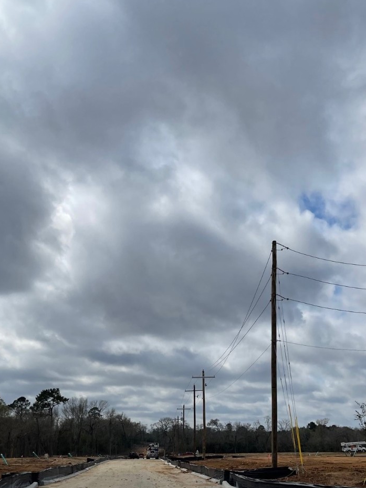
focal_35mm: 43
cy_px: 367
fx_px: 606
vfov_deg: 42.5
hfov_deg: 33.6
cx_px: 183
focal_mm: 5.1
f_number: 1.6
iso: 32
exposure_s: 1/9174
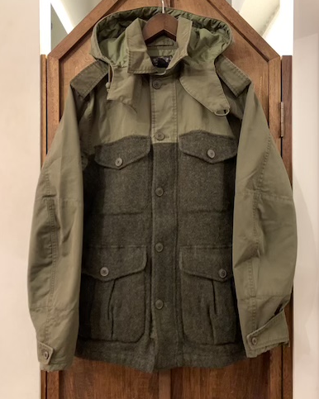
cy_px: 197
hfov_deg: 51.5
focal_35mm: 28
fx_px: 331
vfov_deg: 62.2
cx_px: 164
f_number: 1.8
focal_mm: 4.25
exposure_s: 1/24
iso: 640
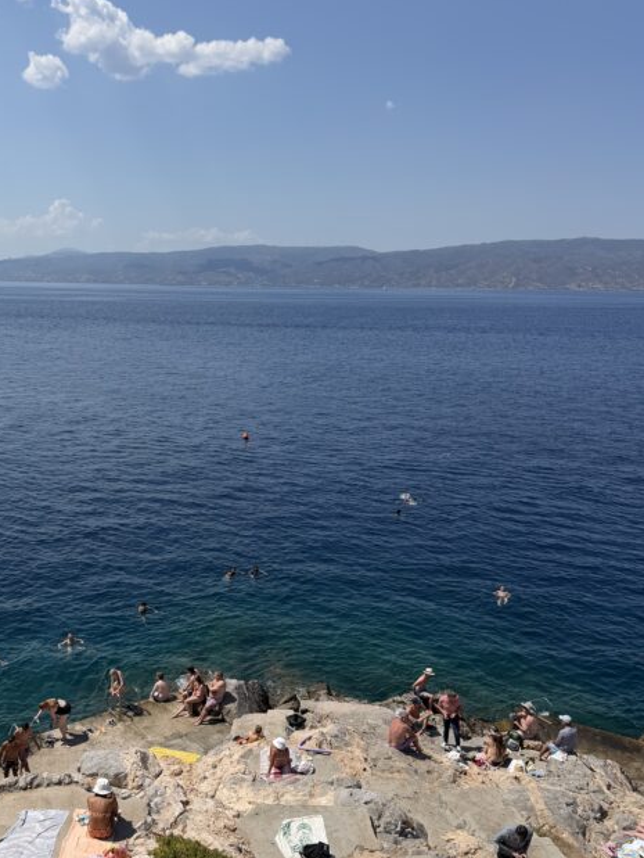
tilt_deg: -18.6
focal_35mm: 31
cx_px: 231
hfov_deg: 45.0
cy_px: 527
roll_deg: -1.5
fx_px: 768
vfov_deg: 57.7
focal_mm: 6.76
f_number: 1.78
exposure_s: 1/7353
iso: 80
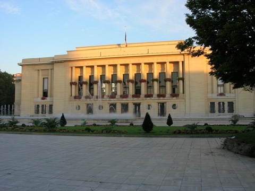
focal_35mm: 38
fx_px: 280
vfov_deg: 37.7
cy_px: 96
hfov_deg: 49.0
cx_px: 128
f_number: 4.8
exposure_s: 1/107
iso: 64
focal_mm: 7.8
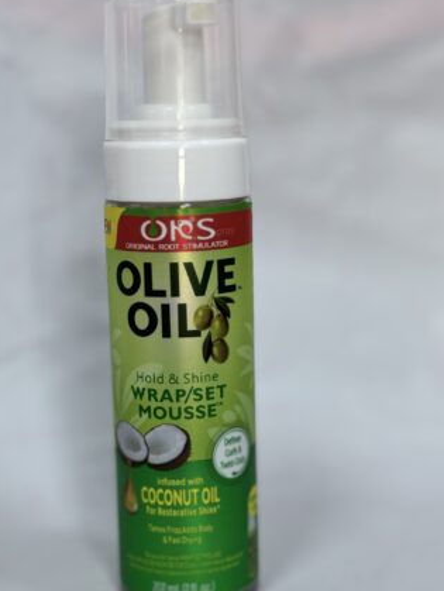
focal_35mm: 61
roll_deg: +0.5
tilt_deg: -11.2
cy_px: 267
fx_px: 1042
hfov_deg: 24.1
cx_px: 209
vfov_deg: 31.6
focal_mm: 6.76
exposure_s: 1/149
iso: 50
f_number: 1.78
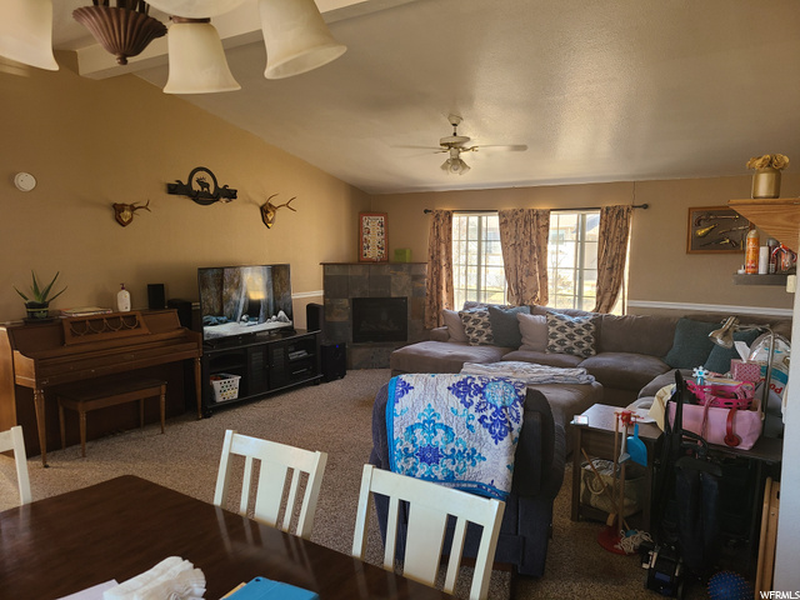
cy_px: 300
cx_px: 400
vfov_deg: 53.1
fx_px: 601
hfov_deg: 67.3
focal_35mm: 26
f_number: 1.8
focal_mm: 5.4
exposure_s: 1/59
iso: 100
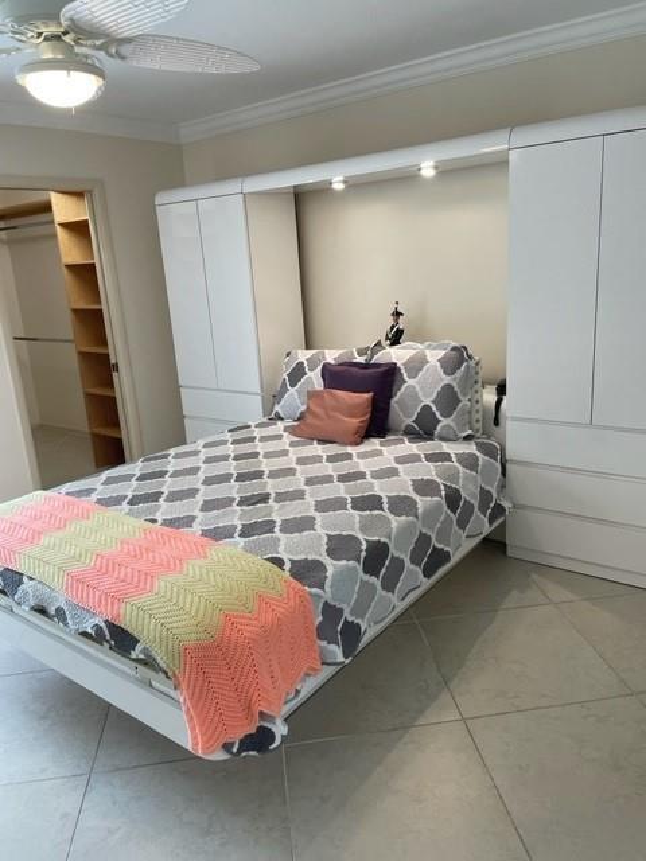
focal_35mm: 26
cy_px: 430
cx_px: 323
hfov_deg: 53.1
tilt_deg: -15.7
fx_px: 647
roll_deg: +4.8
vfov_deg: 67.3
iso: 125
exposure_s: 1/120
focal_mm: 4.2
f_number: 1.6
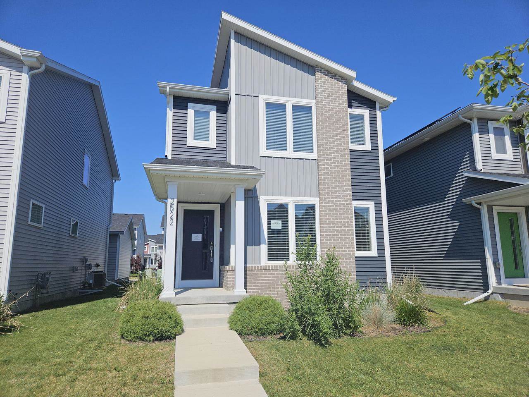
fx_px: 351
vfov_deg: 58.9
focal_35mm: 23
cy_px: 198
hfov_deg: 73.9
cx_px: 264
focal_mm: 5.4
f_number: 1.8
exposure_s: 1/3143
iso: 25
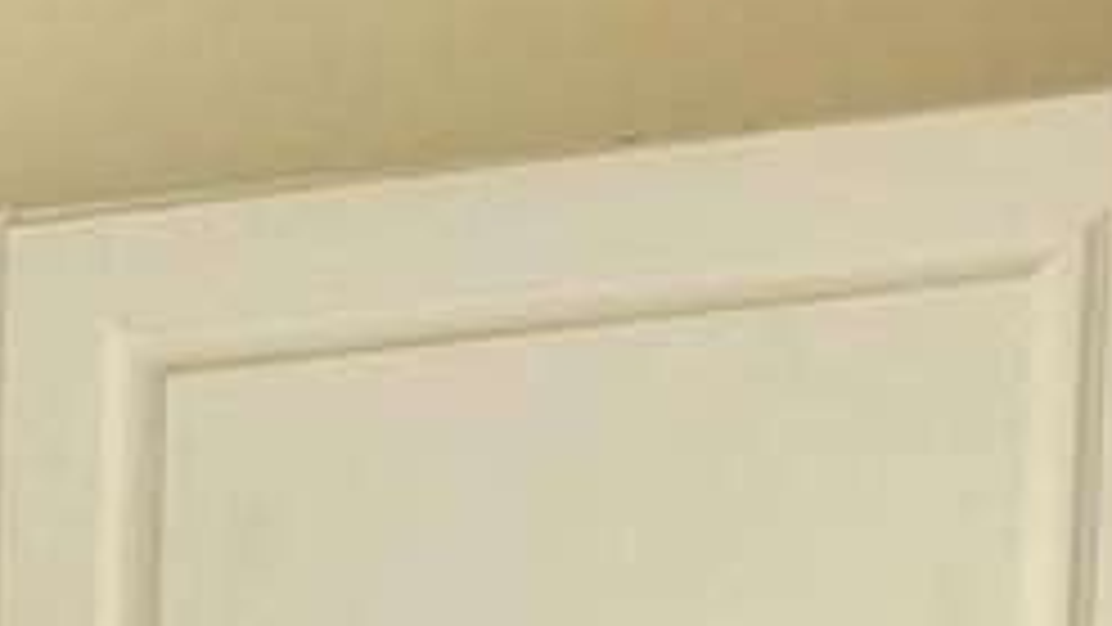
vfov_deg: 6.6
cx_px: -1706
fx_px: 4866
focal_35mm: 165
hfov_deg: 10.8
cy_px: 1986
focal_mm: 5.4
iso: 160
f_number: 1.8
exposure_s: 1/60
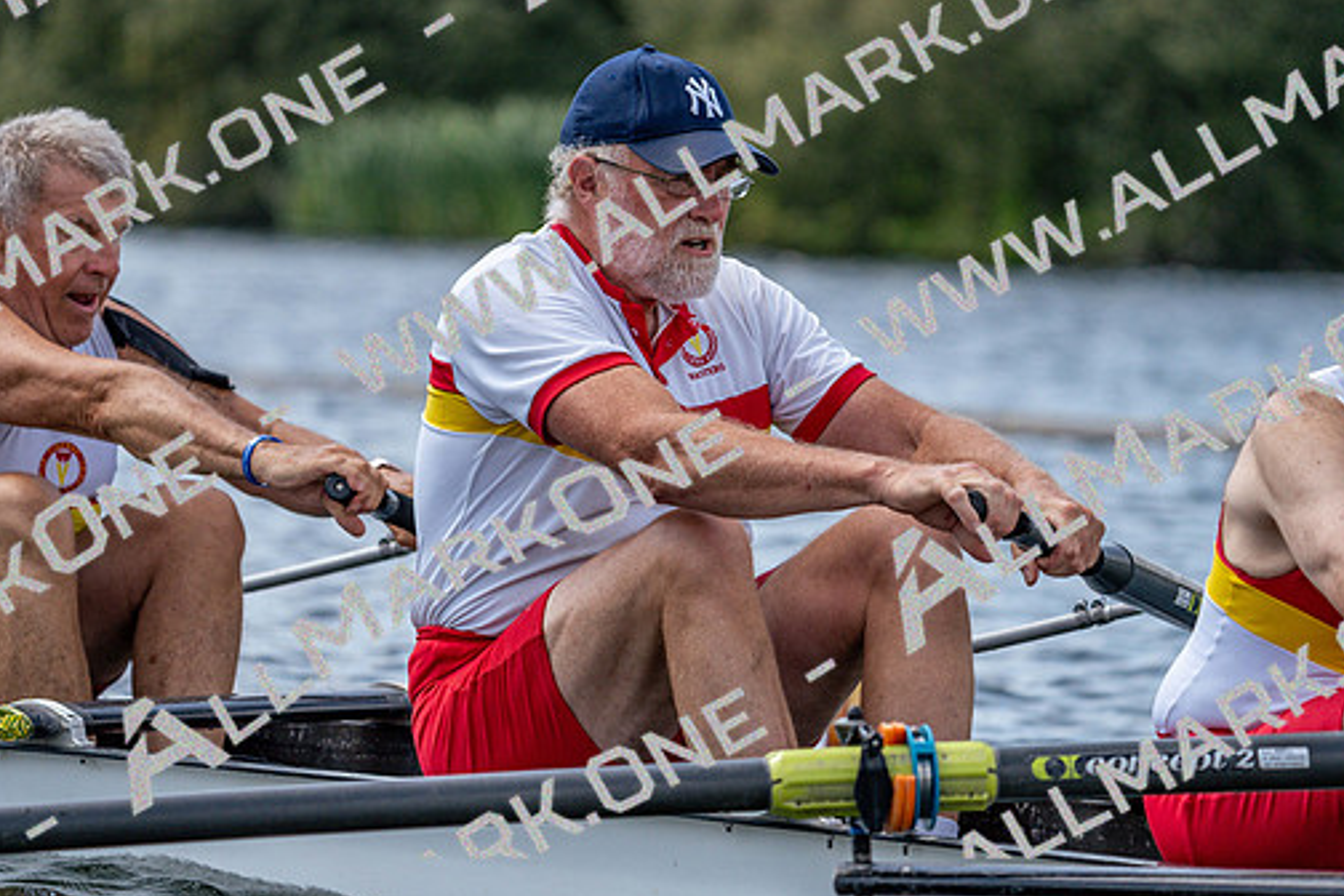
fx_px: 11722
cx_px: 664
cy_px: 401
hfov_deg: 6.6
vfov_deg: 4.4
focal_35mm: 314
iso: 500
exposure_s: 1/2000
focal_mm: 273
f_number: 5.6
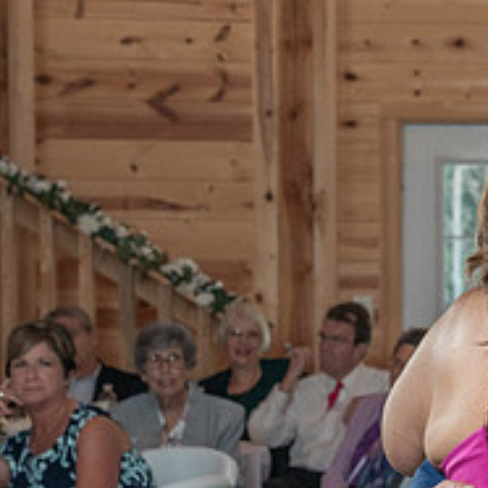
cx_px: 735
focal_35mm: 201
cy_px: 297
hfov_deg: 8.5
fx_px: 3206
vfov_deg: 8.7
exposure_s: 1/200
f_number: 5.6
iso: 2000
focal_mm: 70
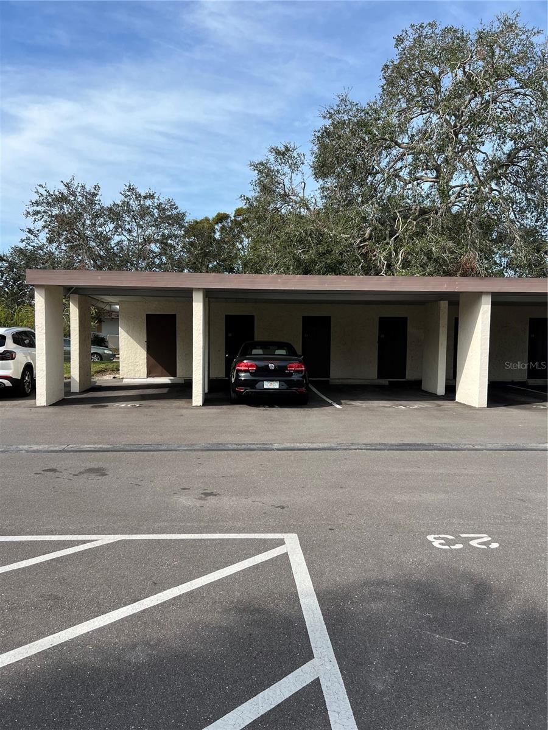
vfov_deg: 67.3
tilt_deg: -2.7
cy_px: 365
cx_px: 274
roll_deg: -1.1
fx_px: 549
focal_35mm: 26
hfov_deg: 53.1
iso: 50
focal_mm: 5.7
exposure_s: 1/3356
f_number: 1.5
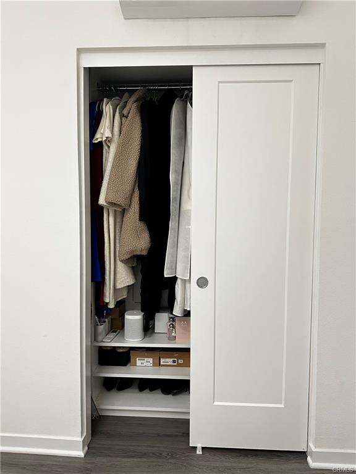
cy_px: 237
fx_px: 329
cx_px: 178
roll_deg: -1.7
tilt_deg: -3.8
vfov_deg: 71.6
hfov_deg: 56.8
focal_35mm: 24
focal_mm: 6.86
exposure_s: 1/60
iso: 400
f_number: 1.78
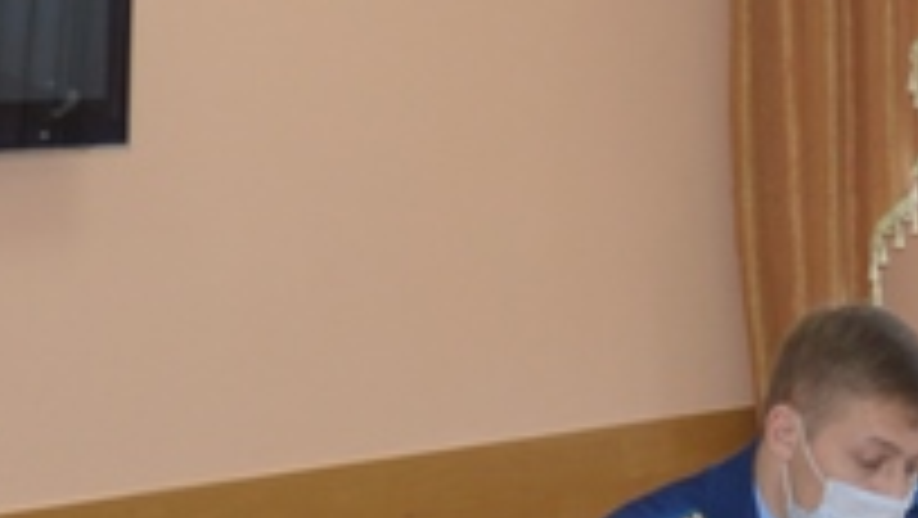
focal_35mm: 129
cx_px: 760
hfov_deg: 16.5
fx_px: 3143
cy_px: 401
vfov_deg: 9.4
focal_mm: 21
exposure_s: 1/125
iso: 400
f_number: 4
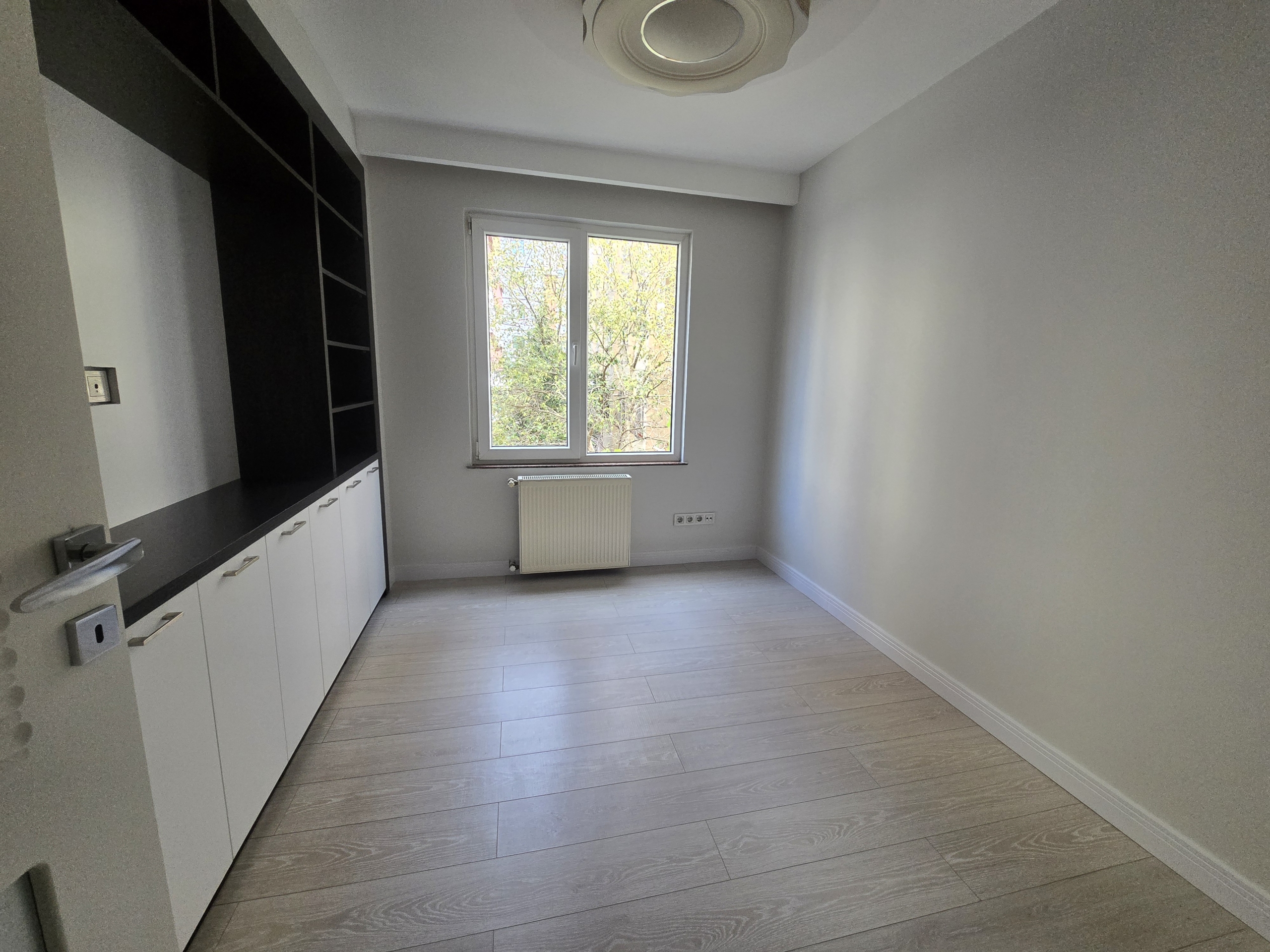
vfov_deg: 89.9
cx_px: 635
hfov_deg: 106.2
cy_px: 476
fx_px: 477
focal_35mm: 13
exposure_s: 1/359
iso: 250
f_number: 2.2
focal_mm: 2.2
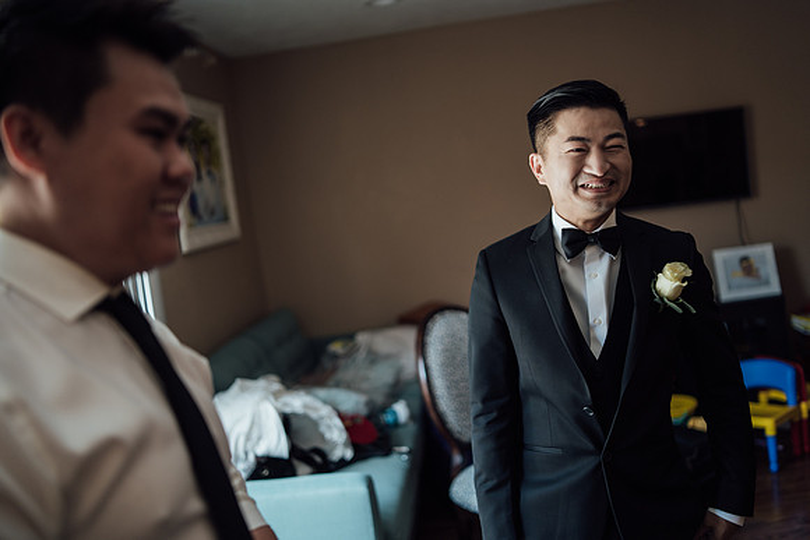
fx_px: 788
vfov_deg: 37.9
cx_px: 405
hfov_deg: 54.4
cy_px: 270
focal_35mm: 35
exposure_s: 1/400
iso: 320
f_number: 1.4
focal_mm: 35
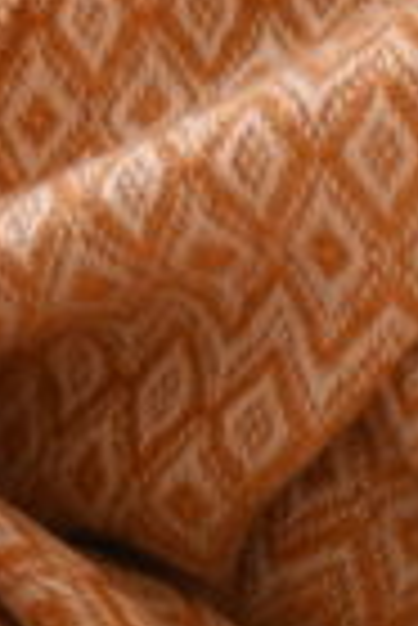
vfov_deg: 8.4
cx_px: -375
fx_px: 3961
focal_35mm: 228
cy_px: -743
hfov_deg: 5.9
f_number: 8
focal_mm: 31
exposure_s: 1/100
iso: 3200
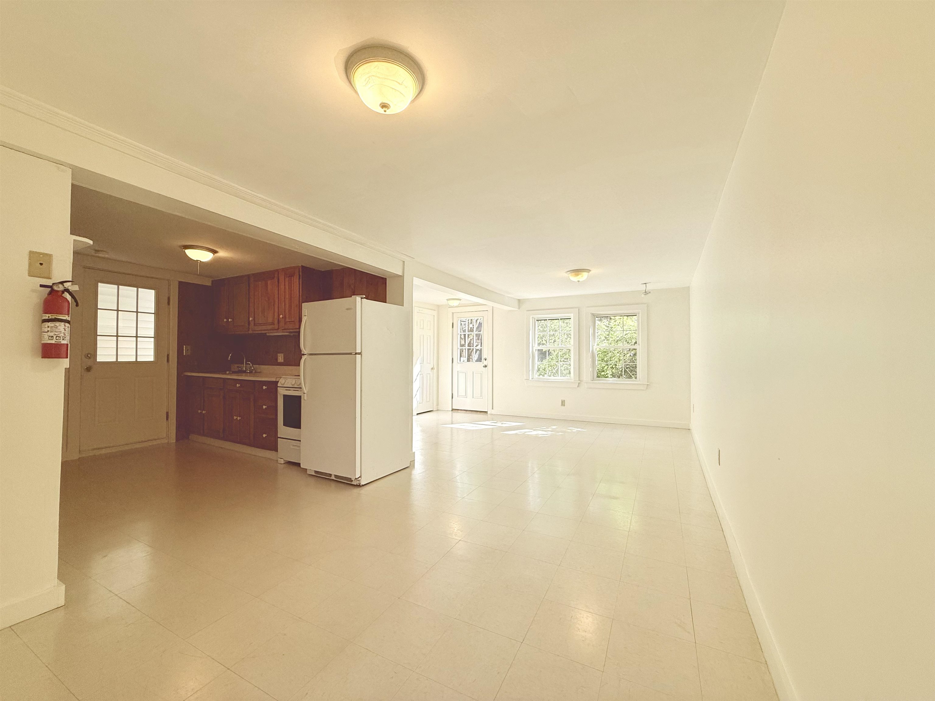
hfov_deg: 102.1
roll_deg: +0.0
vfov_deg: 85.7
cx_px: 468
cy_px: 350
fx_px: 378
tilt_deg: +1.4
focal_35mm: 14
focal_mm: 2.22
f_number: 2.2
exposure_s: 1/184
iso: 64
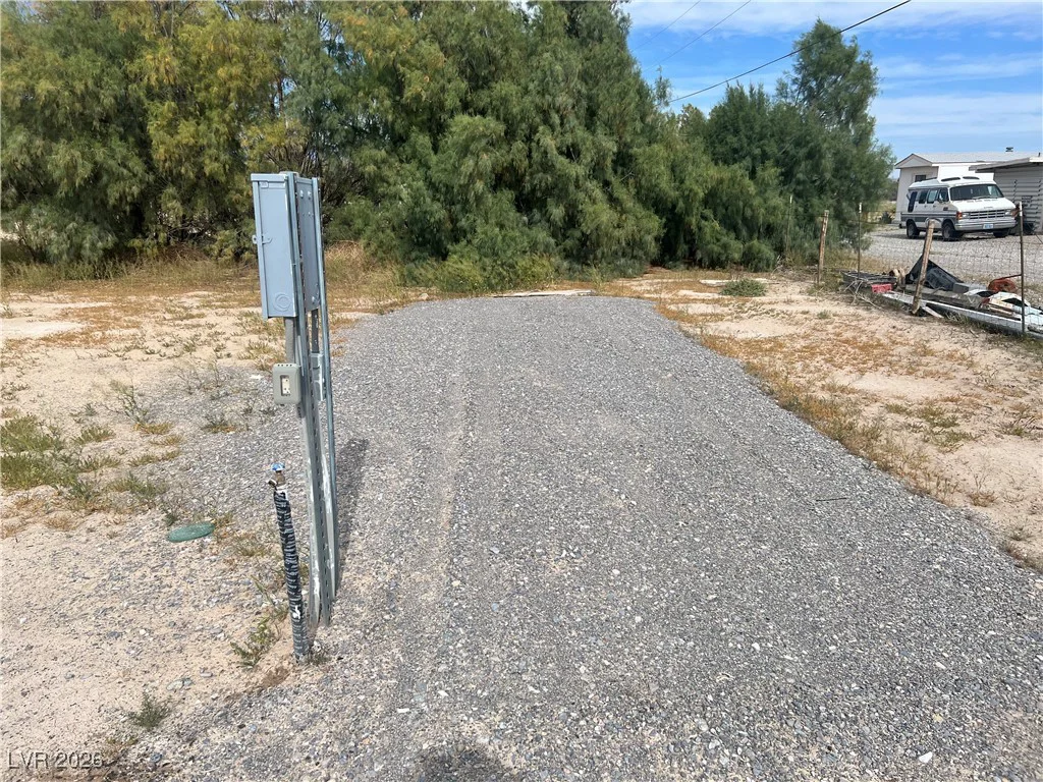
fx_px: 783
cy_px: 391
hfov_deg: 67.3
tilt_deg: -14.8
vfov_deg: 53.1
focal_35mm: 26
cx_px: 522
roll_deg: +0.8
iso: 50
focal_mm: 5.7
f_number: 1.5
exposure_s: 1/5076
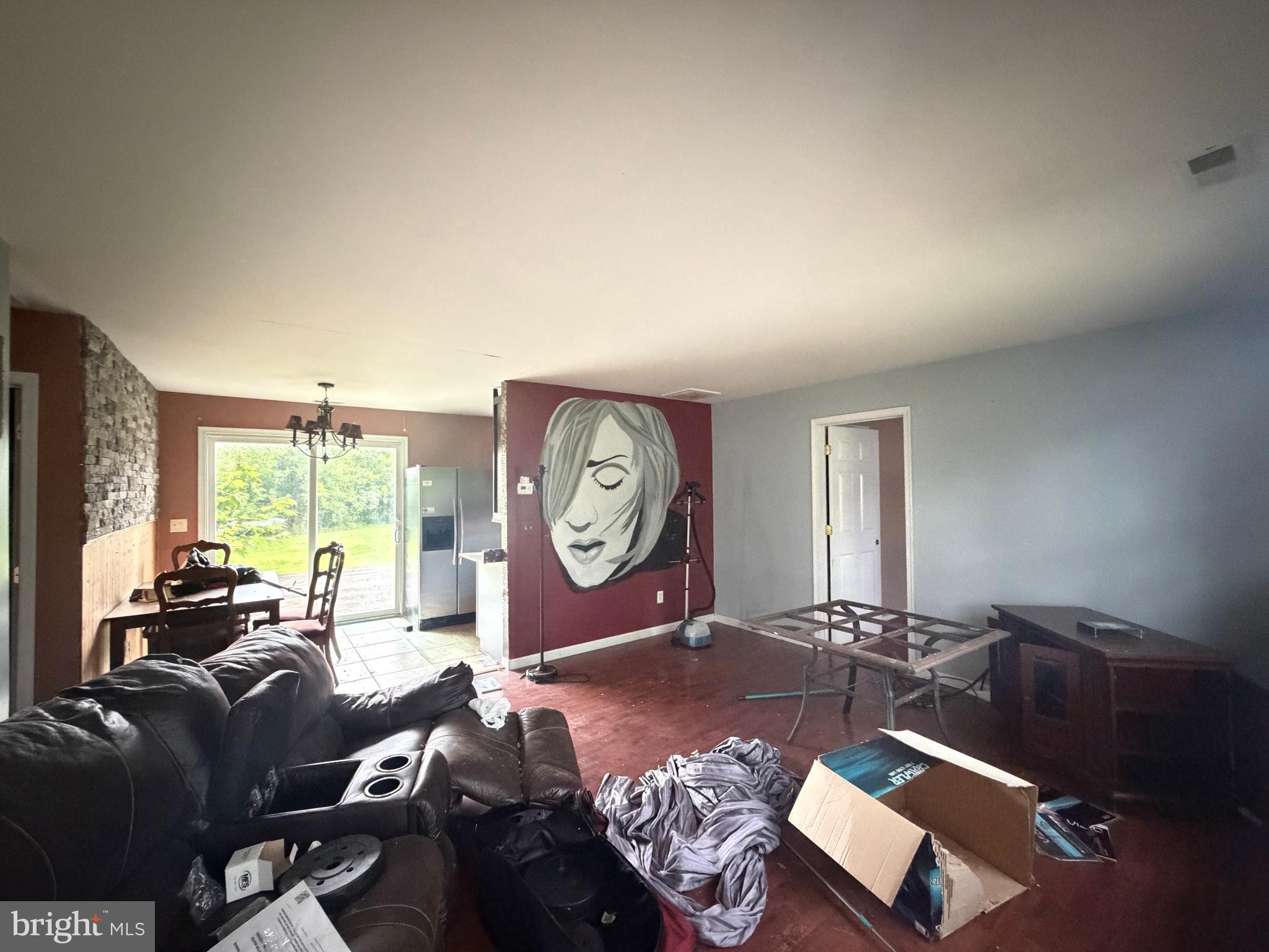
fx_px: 513
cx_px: 634
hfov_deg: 102.1
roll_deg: +0.3
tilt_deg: +1.3
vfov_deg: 85.7
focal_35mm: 14
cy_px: 476
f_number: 2.2
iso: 1600
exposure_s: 1/30
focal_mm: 2.22
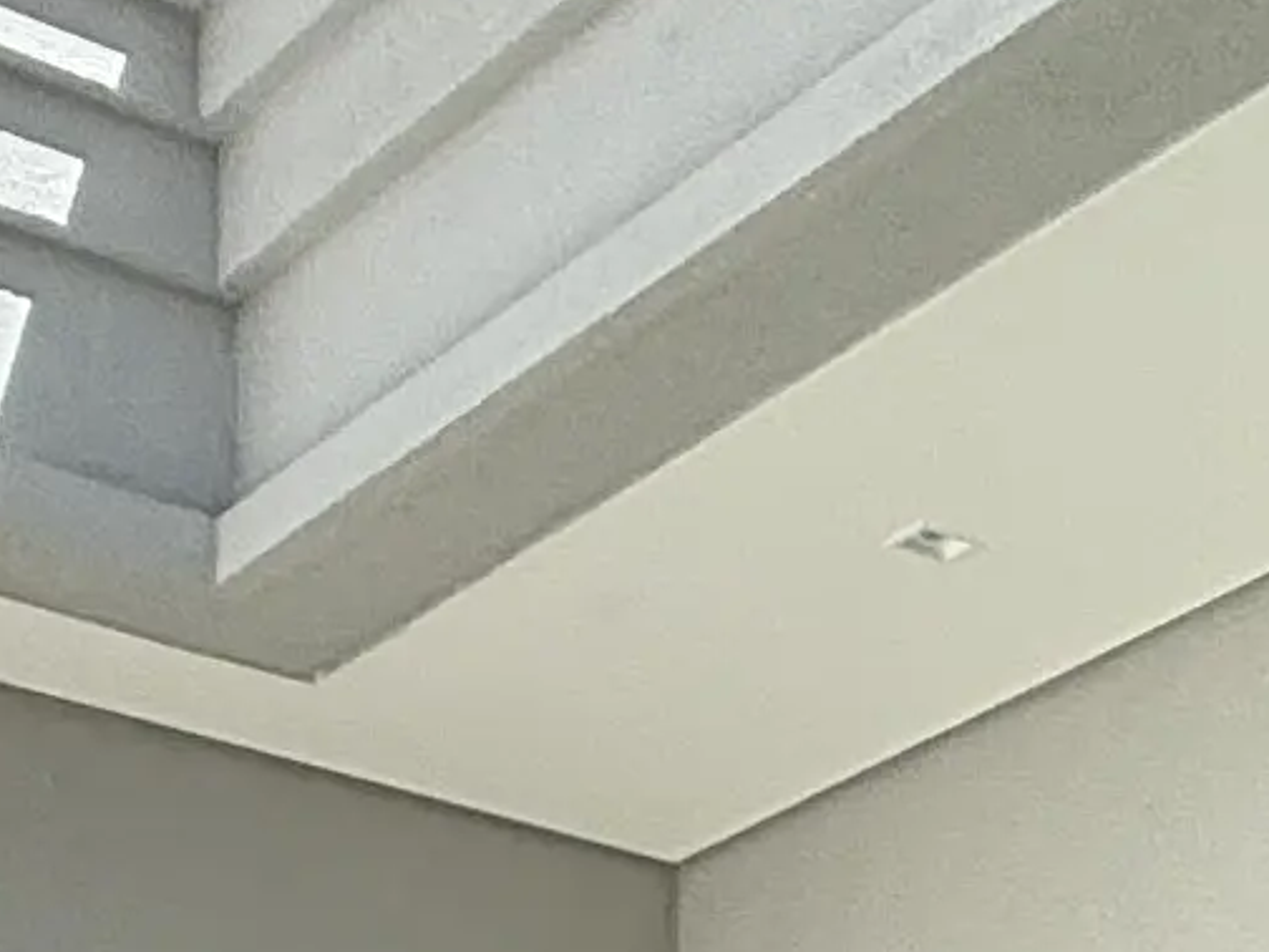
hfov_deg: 15.9
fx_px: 4106
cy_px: 2259
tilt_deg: +0.6
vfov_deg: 11.2
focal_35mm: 112
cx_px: 1989
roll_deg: -0.3
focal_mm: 2.22
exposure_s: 1/1050
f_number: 2.2
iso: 64
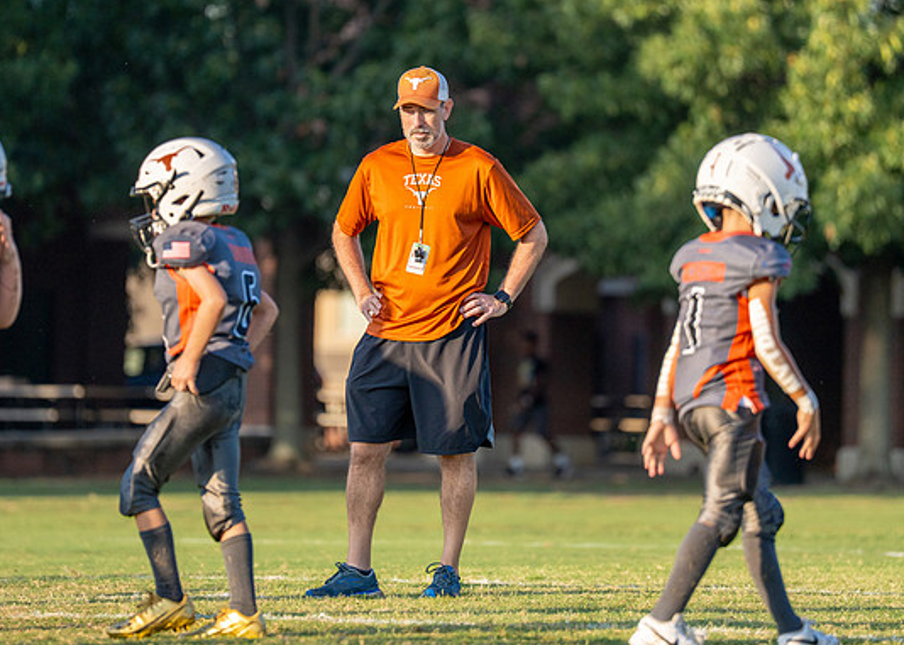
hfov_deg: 6.8
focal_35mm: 296
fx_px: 7597
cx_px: 453
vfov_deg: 4.9
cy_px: 242
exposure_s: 1/3200
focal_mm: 200
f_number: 2.8
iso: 320
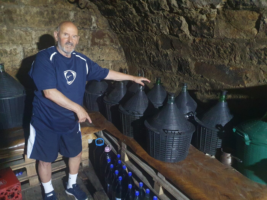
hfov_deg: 67.3
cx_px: 134
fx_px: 201
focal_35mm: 26
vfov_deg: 53.1
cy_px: 100
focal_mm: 4.32
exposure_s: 1/50
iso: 800
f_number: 1.5
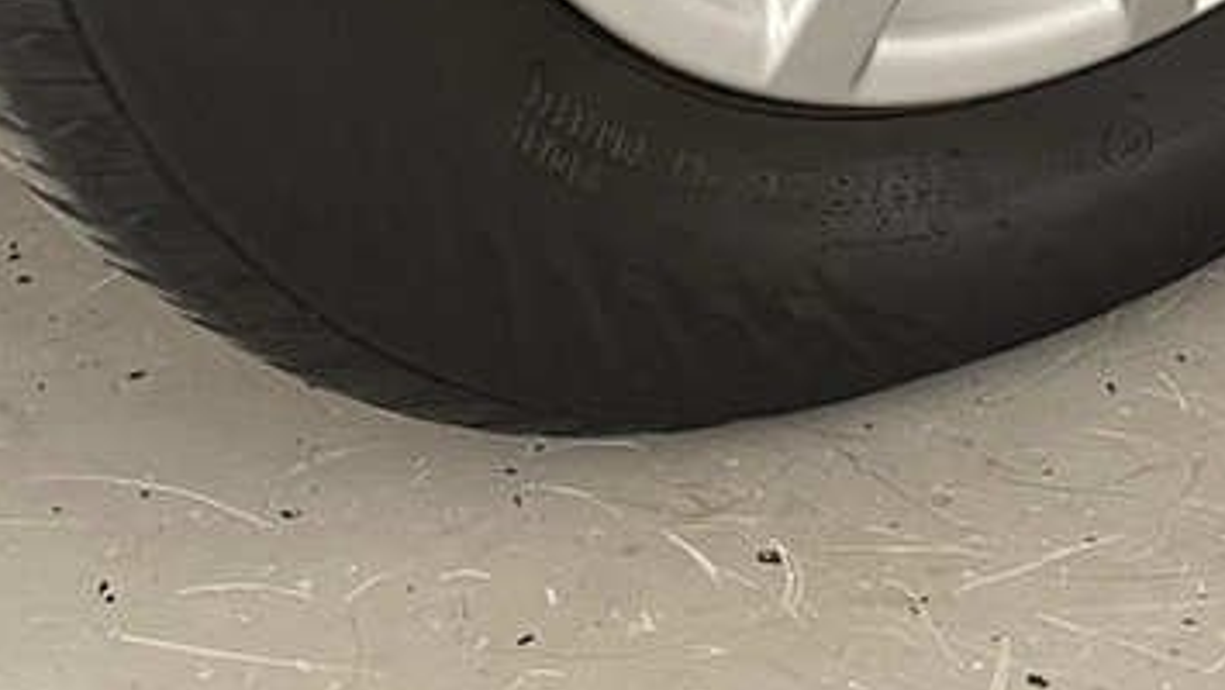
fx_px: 3737
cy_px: -1135
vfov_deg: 9.1
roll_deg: -1.3
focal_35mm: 115
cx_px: 766
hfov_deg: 18.6
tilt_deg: -12.8
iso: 320
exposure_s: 1/50
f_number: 1.6
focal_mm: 4.2
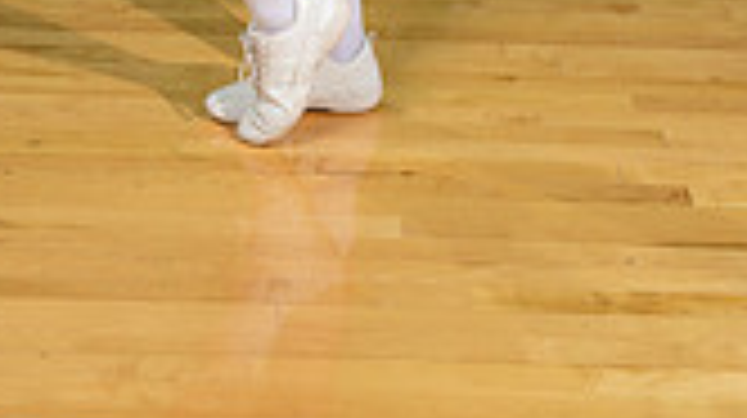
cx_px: 356
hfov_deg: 17.2
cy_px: -530
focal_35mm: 125
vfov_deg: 8.9
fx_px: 2474
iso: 160
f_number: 5
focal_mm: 44
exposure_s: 1/250
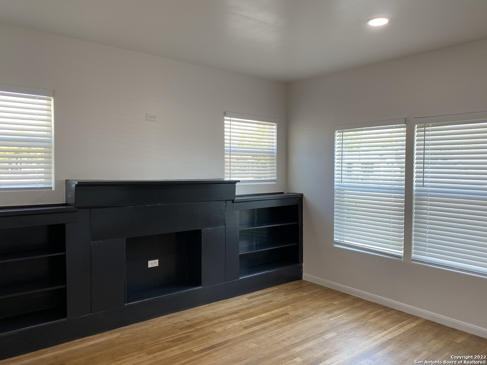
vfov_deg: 53.1
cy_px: 182
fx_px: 366
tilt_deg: -1.9
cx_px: 244
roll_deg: -0.7
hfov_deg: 67.3
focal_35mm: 26
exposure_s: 1/120
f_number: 1.8
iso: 80
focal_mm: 4.25
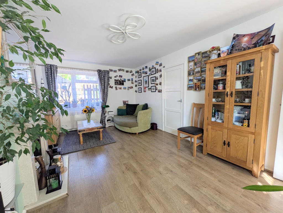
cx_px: 142
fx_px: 115
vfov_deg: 85.7
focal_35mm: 14
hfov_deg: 102.0
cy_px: 106
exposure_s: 1/100
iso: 72
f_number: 2.2
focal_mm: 1.83
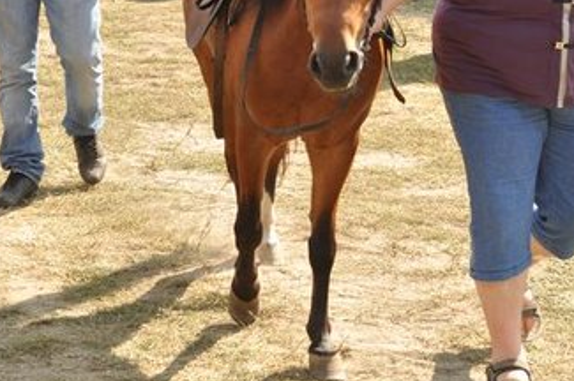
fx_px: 2103
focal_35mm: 132
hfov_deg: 15.5
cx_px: 328
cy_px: 10
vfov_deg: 10.3
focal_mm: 44
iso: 400
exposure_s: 1/200
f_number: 11
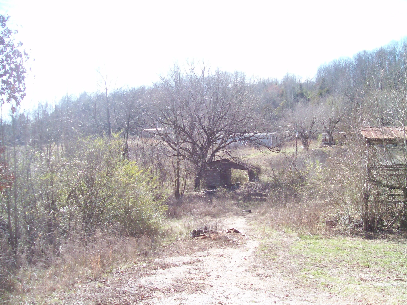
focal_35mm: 36
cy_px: 152
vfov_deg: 39.6
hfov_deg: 51.4
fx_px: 423
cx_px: 204
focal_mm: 6
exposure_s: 1/342
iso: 80
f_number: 2.7
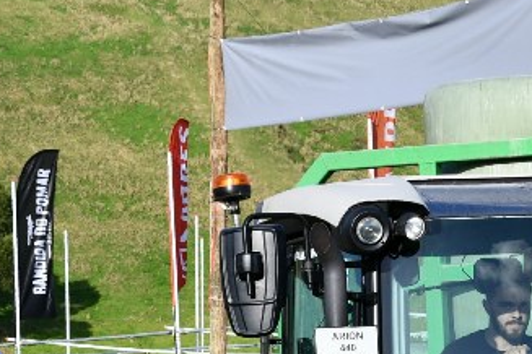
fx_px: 3103
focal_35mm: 210
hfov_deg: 9.7
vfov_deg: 6.5
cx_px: 547
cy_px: 502
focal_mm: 45
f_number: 8
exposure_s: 1/250
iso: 110
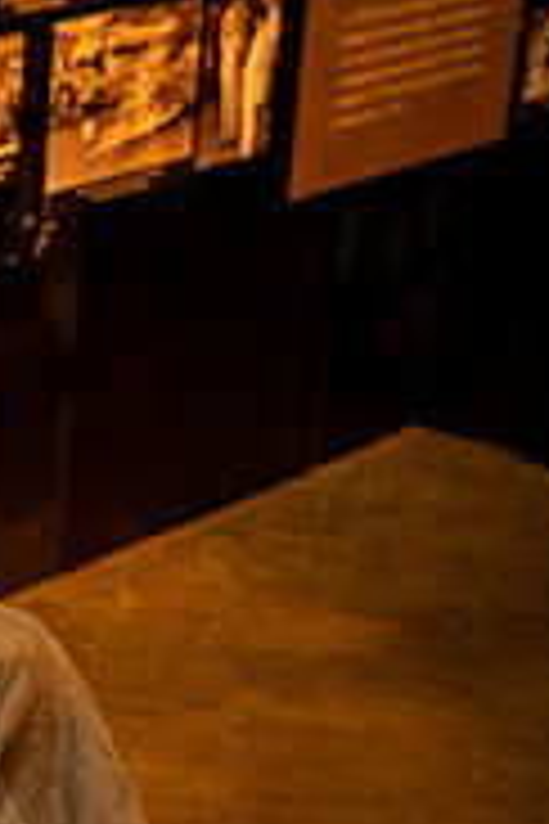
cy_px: 540
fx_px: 2287
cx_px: -454
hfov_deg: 12.4
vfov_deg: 20.3
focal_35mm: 100
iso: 9000
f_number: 5.6
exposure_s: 1/50
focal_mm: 31.5
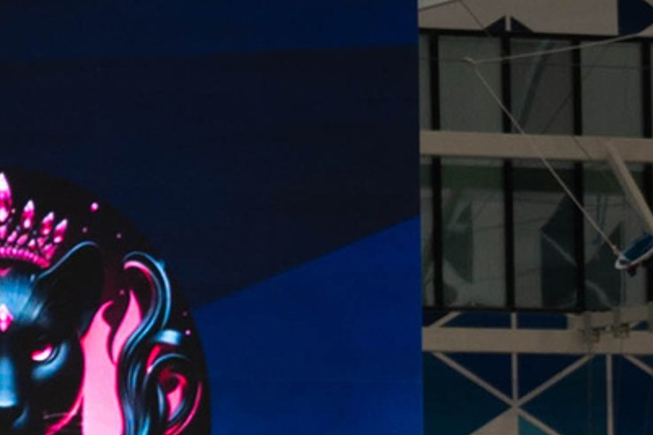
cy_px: 639
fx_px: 4224
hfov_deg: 8.1
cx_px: -914
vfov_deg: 5.8
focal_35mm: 233
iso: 200
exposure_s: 1/250
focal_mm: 28.5
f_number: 2.8
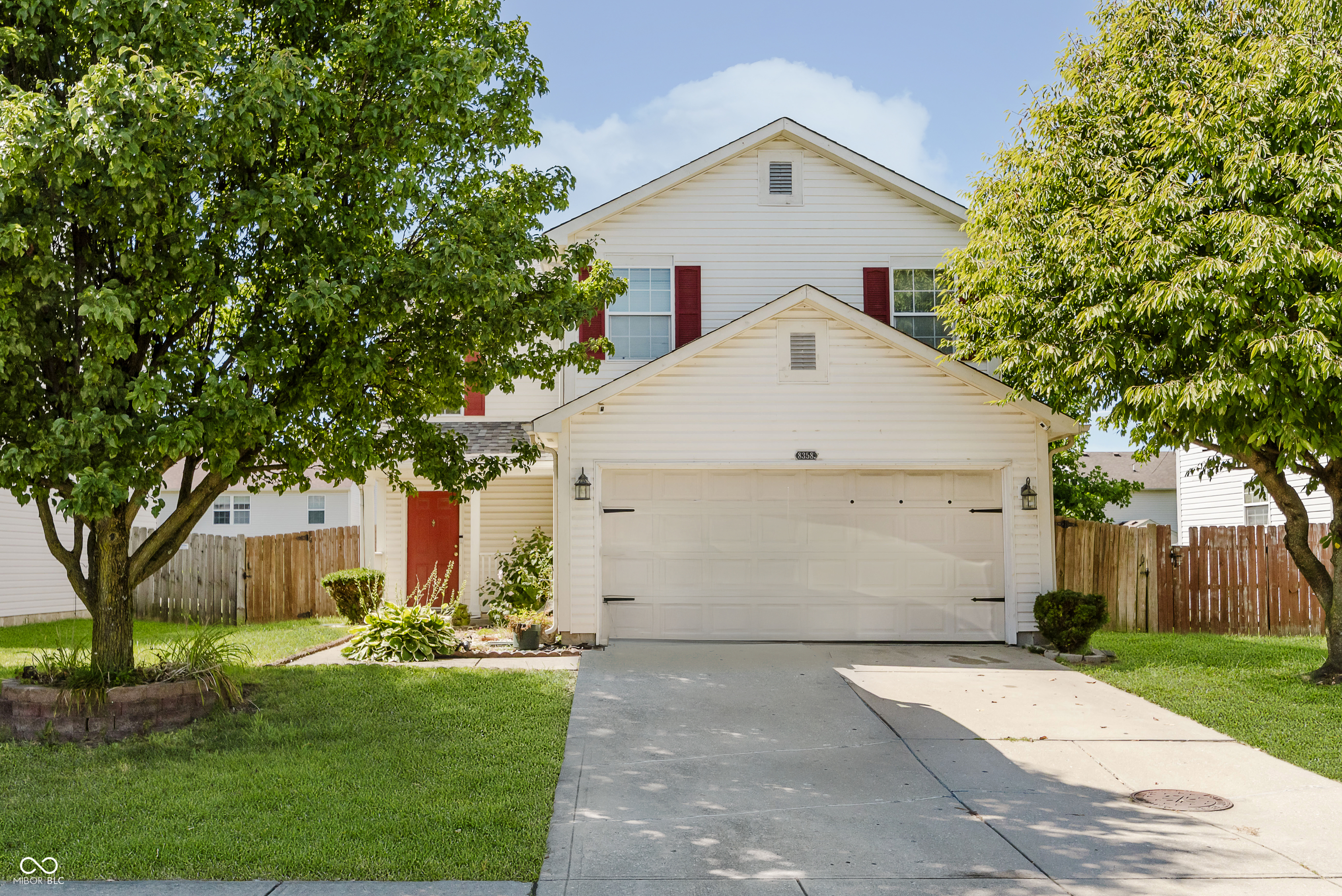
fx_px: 970
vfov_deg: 49.6
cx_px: 671
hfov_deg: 69.4
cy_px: 448
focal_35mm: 26
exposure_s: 1/3200
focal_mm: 26
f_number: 5.6
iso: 320
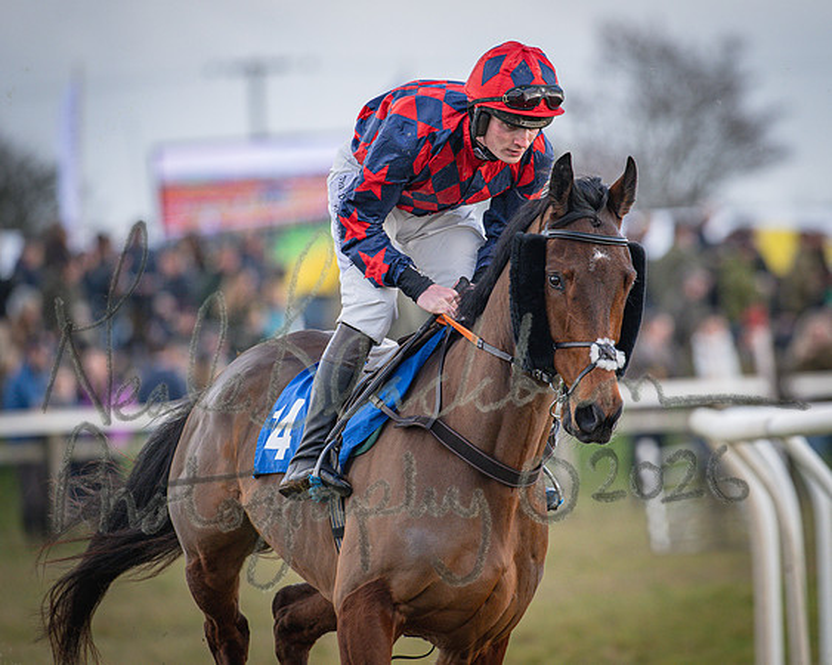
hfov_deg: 3.4
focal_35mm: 572
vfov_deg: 2.7
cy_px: 310
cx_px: 413
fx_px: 14091
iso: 800
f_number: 5
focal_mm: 400
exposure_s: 1/1250
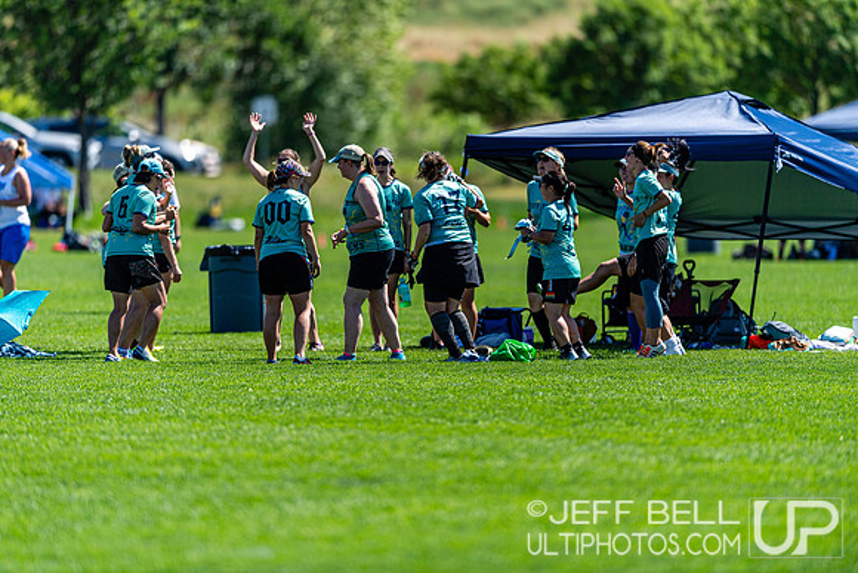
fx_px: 9535
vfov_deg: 3.4
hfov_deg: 5.2
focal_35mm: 400
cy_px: 286
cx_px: 429
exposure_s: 1/2500
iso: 100
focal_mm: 400
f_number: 2.8
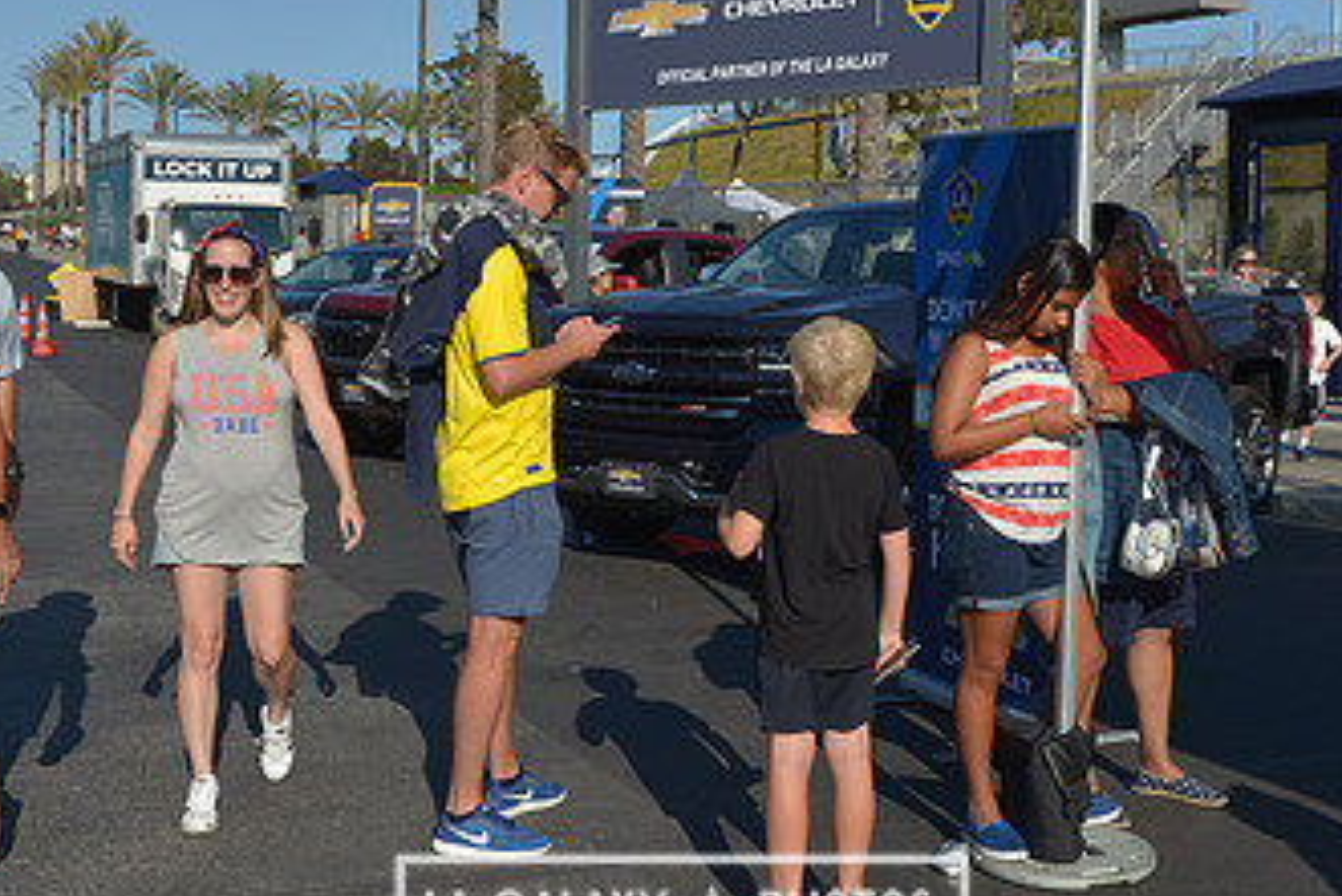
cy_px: 302
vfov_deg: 27.4
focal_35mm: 49
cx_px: 681
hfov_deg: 40.3
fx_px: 1827
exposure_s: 1/500
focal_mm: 28
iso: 100
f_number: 8
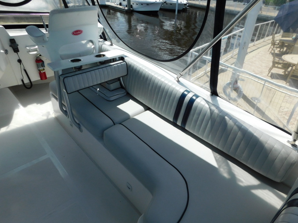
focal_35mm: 23
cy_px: 112
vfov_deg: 58.9
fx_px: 198
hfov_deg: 73.9
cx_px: 149
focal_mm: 4
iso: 125
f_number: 6
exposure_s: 1/640
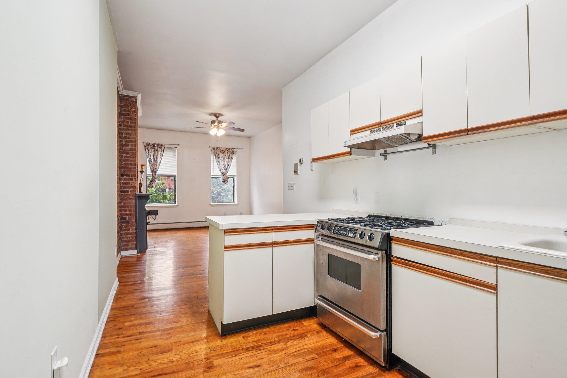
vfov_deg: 73.7
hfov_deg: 96.7
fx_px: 252
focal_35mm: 16
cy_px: 189
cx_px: 284
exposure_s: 1/8
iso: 400
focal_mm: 16
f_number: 8
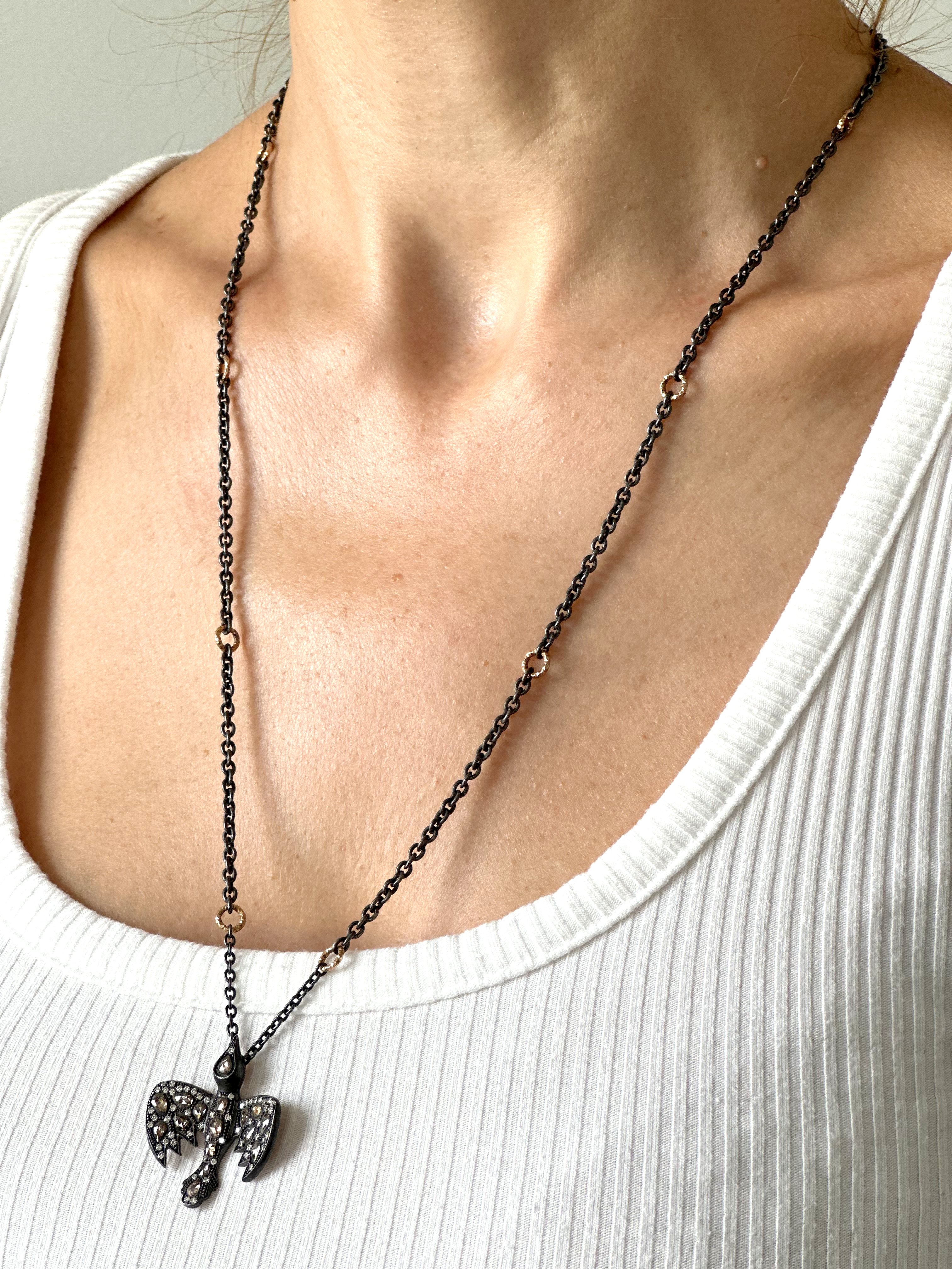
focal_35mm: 77
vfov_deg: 25.3
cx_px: 476
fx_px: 2824
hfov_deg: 19.1
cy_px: 634
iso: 64
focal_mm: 9
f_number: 2.8
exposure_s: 1/121
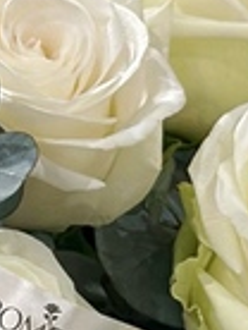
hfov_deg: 4.2
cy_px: 330
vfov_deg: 5.6
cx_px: -74
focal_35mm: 350
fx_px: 3333
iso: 80
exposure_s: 1/50
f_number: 1.78
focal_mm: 6.86
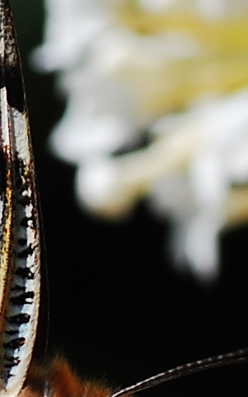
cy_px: 369
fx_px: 9265
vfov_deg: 2.5
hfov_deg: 1.5
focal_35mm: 857
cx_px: -82
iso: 200
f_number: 11
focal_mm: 90
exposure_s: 1/400
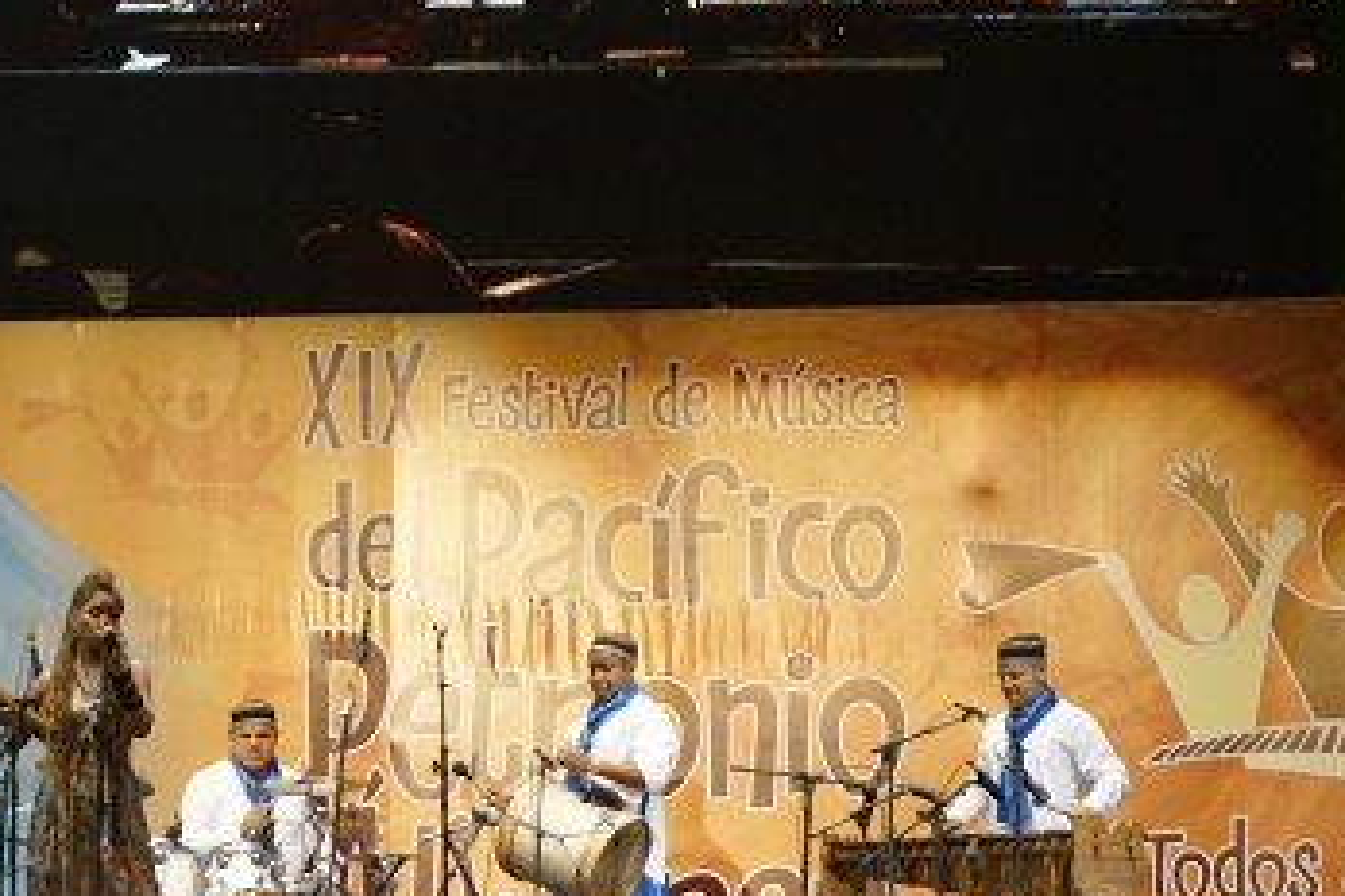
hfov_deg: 12.7
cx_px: 259
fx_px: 6015
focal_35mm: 161
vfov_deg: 8.5
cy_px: 365
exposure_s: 1/320
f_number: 5.6
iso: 4000
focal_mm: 70
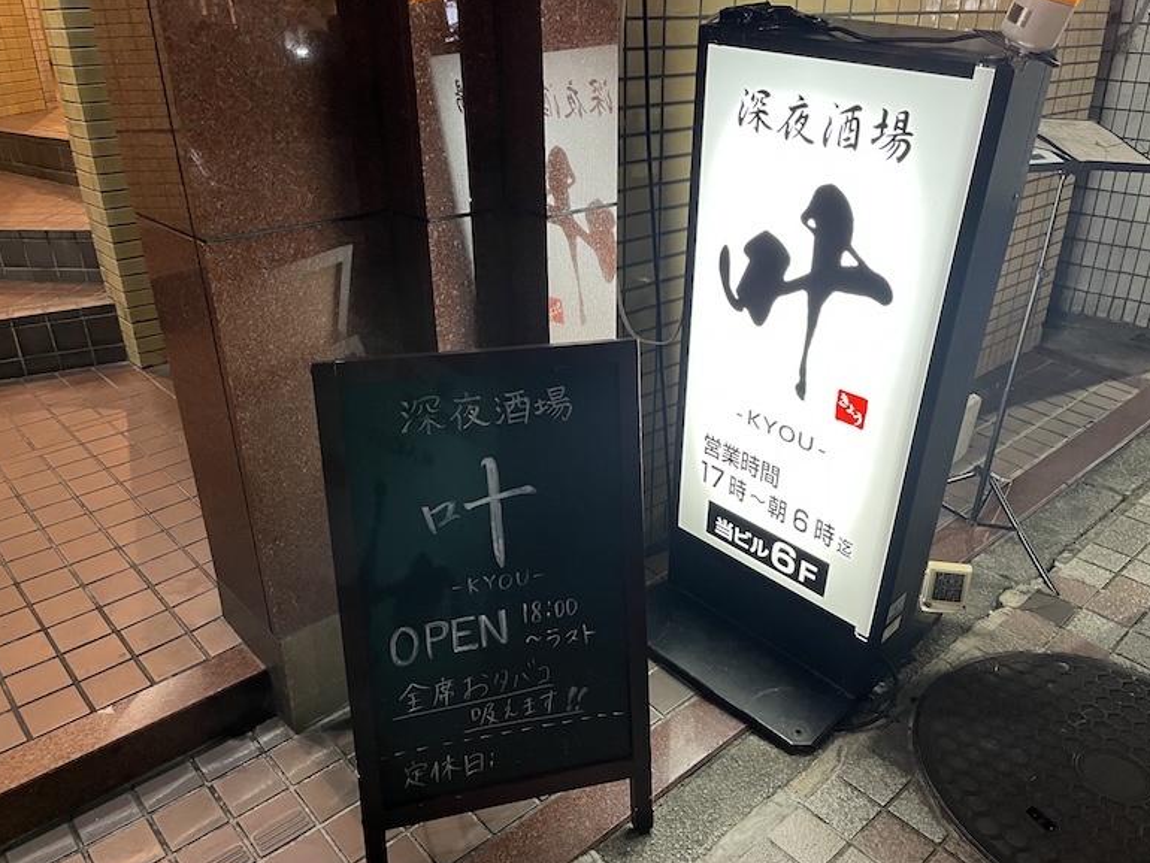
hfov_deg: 65.3
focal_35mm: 27
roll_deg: +0.4
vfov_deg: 51.4
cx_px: 584
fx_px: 897
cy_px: 442
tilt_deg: -26.3
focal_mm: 5.1
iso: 500
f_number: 1.6
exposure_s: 1/60
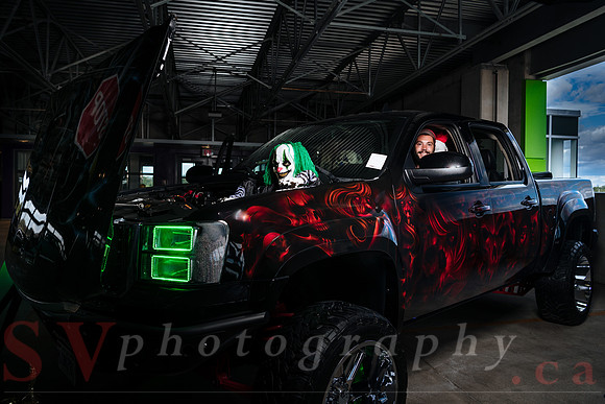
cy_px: 194
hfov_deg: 66.7
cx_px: 289
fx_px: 459
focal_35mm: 27
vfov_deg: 47.5
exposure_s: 1/160
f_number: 4
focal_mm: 26
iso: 100
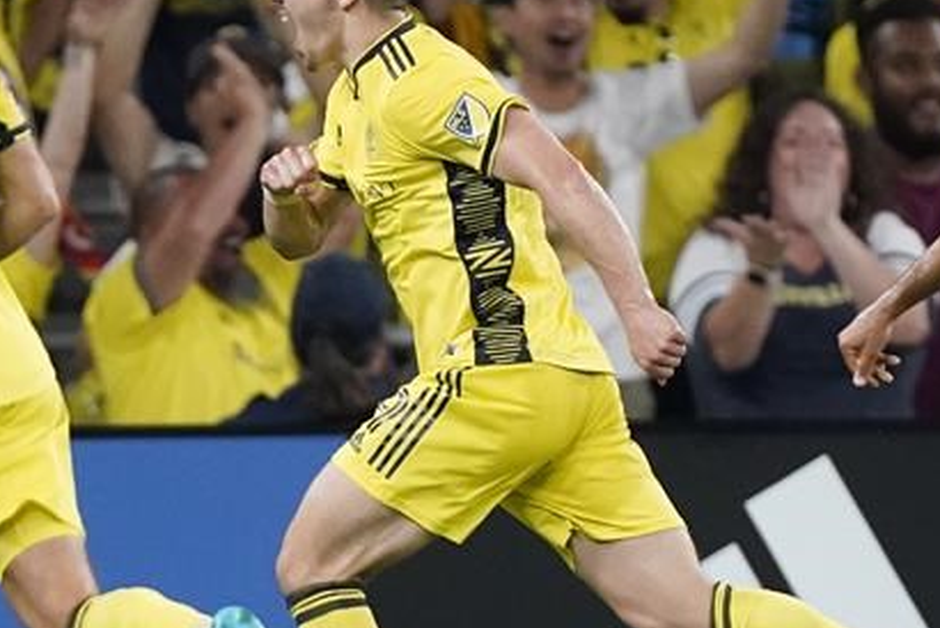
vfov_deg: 0.9
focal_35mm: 1498
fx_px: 39141
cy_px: 237
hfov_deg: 1.4
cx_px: 640
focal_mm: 600
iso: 5000
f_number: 4
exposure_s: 1/1600
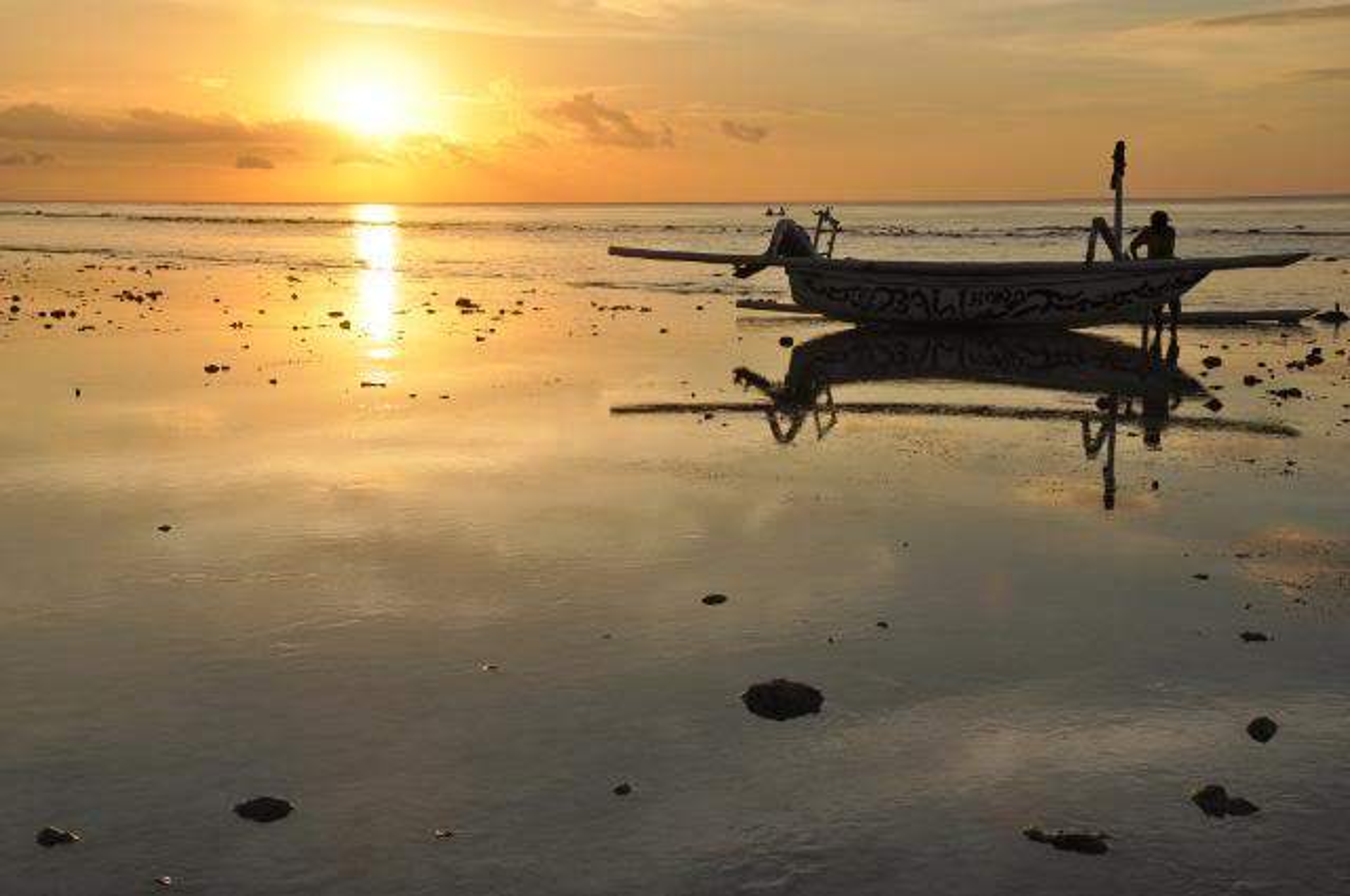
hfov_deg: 37.9
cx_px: 675
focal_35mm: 52
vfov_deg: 25.7
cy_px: 448
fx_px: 1966
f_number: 9
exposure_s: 1/500
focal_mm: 35
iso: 200
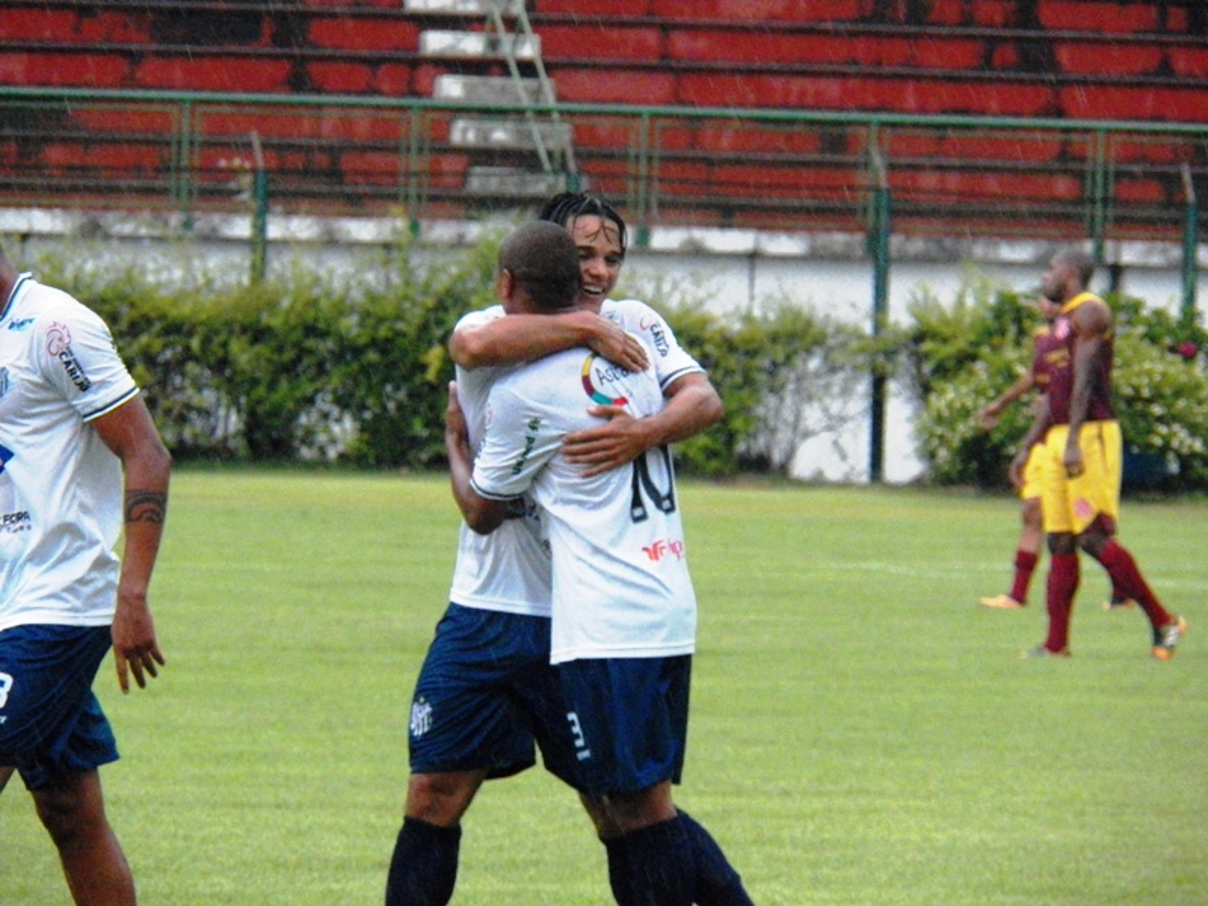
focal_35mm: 371
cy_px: 453
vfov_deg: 4.0
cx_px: 604
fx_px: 12947
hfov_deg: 5.3
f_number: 4
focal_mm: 66.5
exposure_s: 1/320
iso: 1600
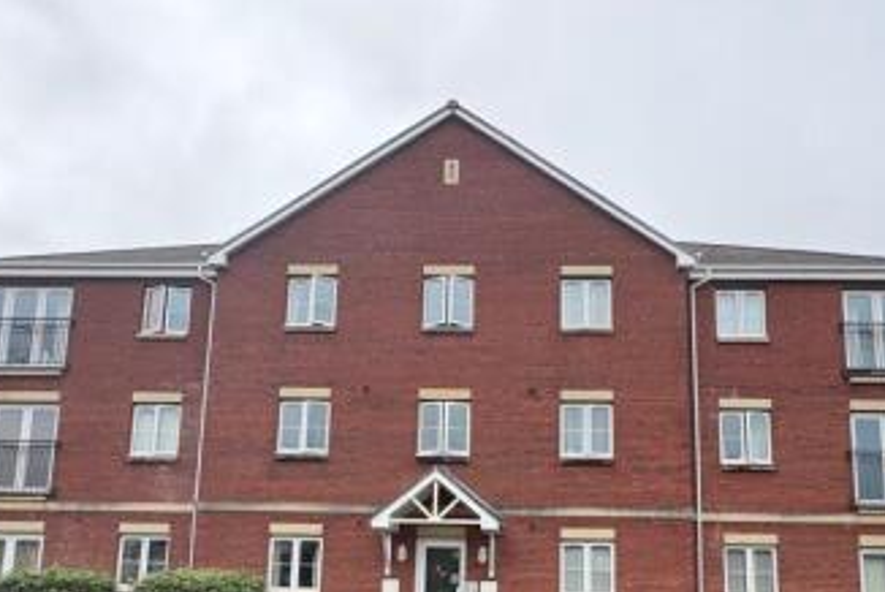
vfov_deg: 46.2
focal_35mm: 26
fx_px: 640
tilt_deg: +6.1
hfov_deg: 69.1
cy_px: 501
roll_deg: -1.0
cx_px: 490
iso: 64
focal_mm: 2.22
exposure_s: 1/956
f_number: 2.2
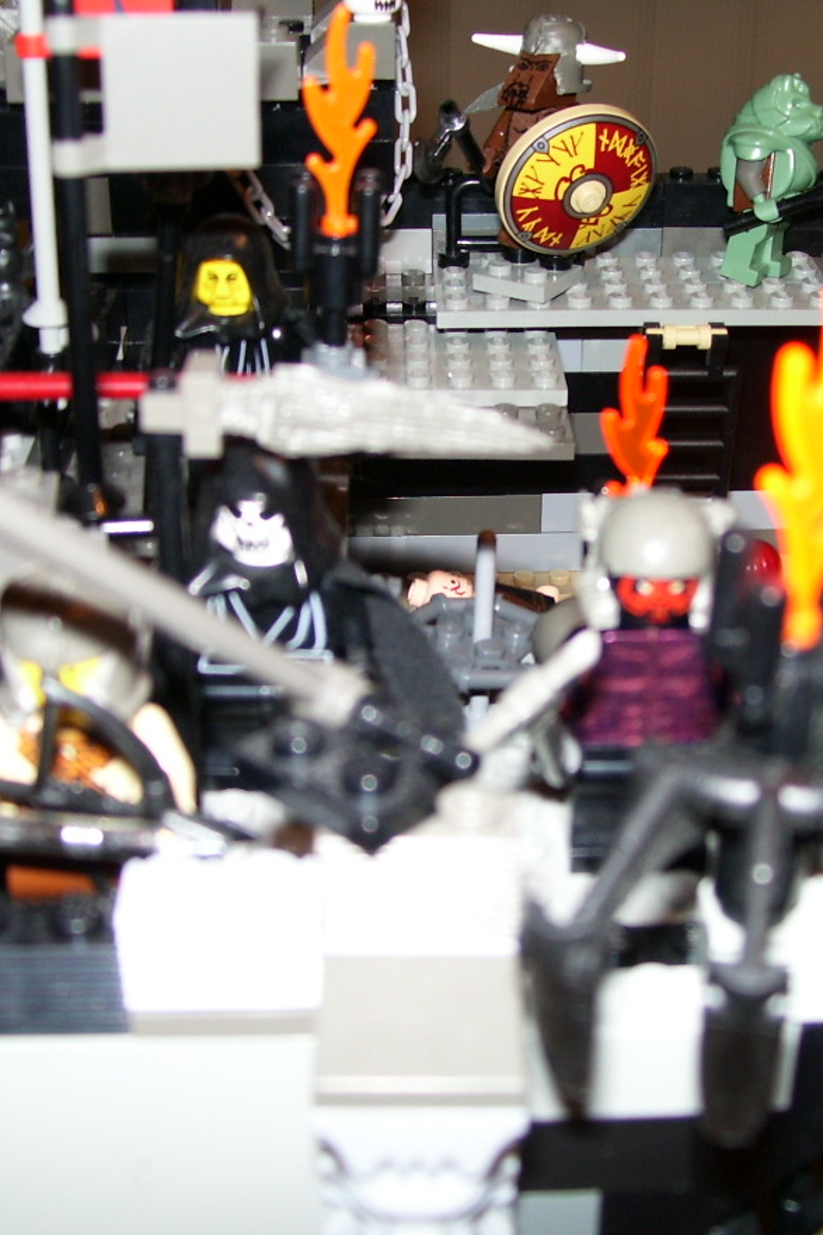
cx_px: 478
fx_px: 1749
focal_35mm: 51
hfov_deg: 26.4
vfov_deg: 38.9
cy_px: 629
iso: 80
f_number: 2.7
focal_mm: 6
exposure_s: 1/60
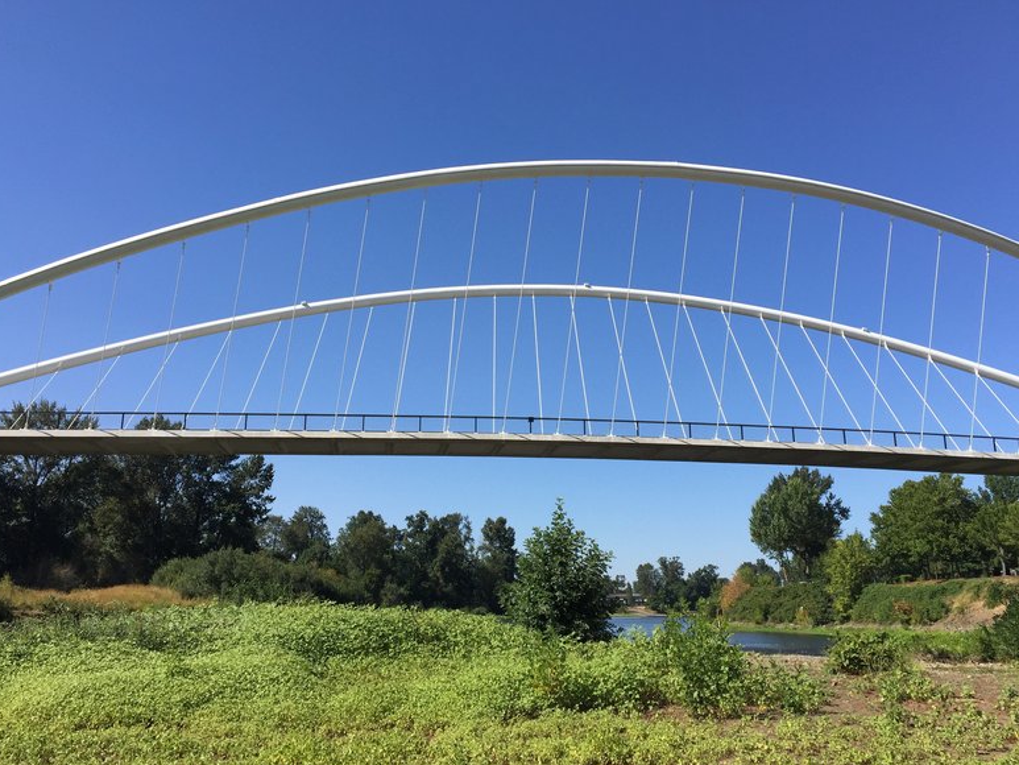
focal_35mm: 30
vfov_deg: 46.8
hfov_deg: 60.0
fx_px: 883
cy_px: 373
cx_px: 513
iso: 32
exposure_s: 1/1799
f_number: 2.2
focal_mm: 4.15
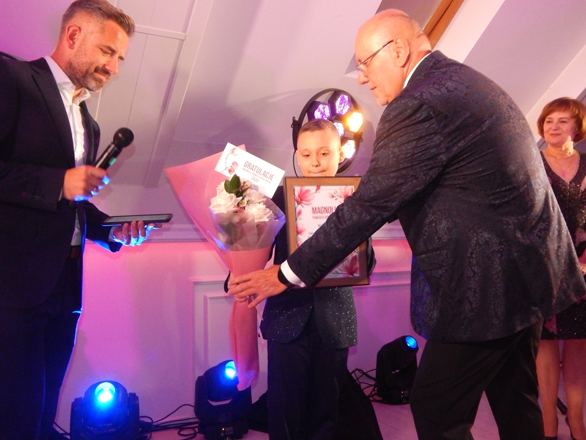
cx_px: 293
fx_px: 525
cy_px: 220
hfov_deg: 58.4
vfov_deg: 45.4
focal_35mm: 31
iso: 800
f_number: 3.2
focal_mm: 5.6
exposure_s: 1/60
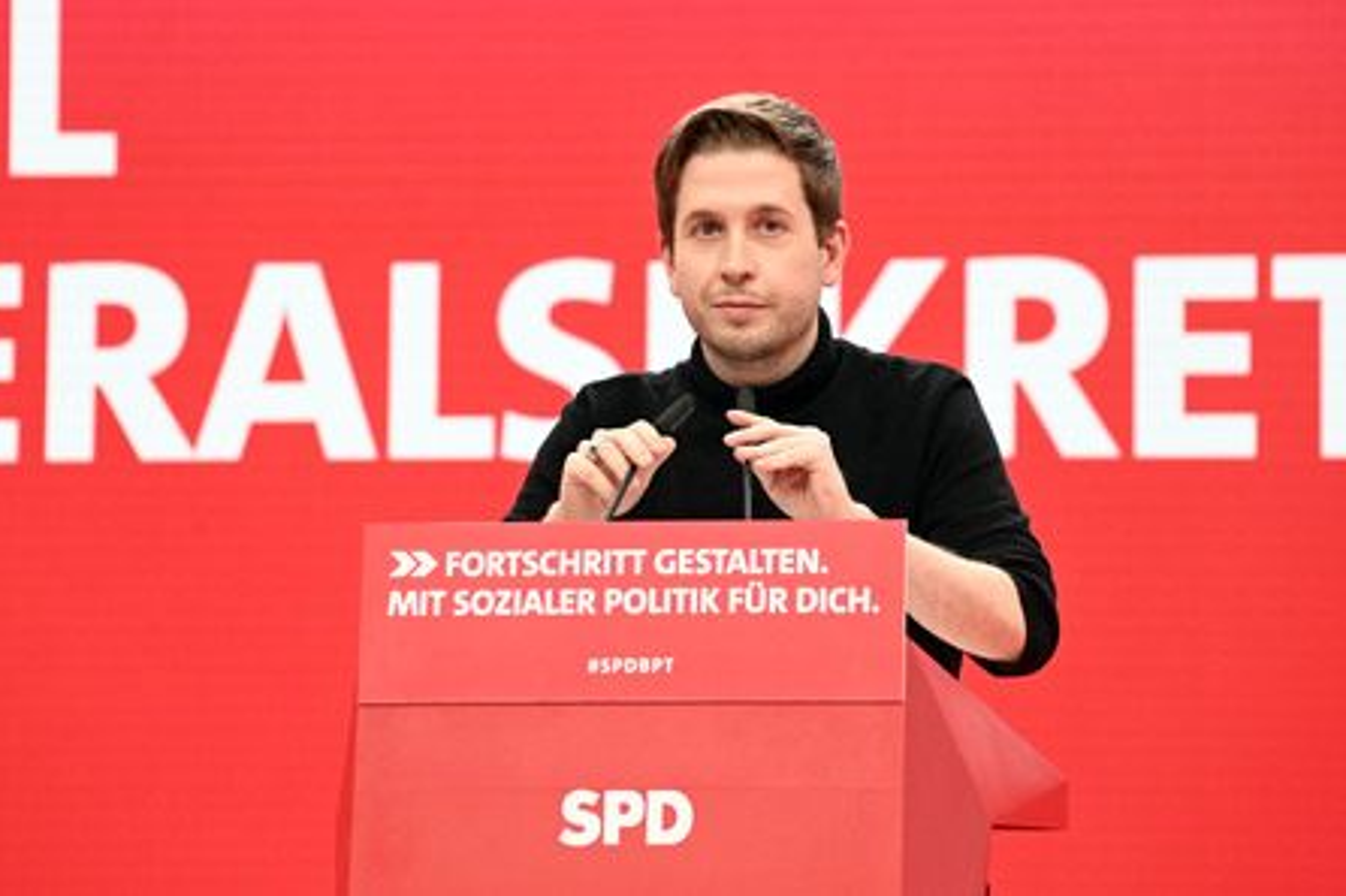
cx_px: 678
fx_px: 6802
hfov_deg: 11.3
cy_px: 446
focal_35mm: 182
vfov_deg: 7.5
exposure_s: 1/320
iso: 5000
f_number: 5.6
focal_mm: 180
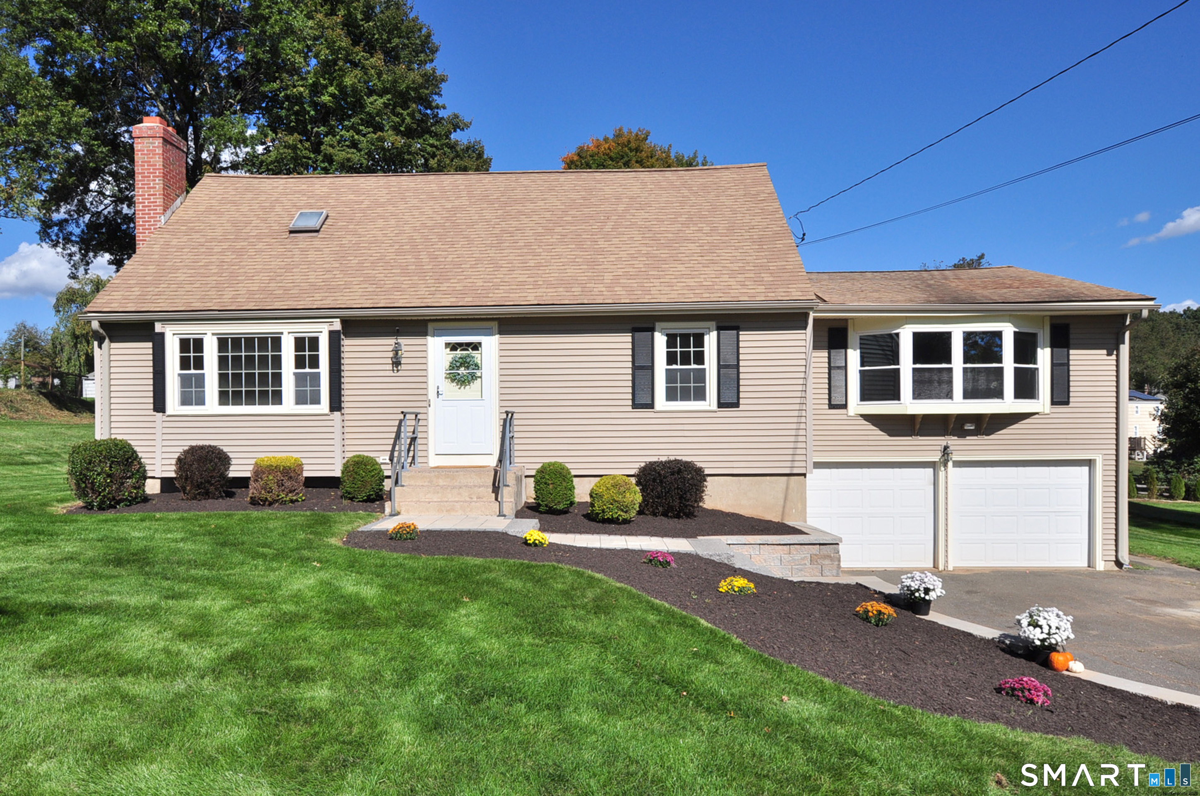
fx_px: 699
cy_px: 398
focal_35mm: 21
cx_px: 600
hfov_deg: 81.3
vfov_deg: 59.3
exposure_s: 1/640
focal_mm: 14
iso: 200
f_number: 9
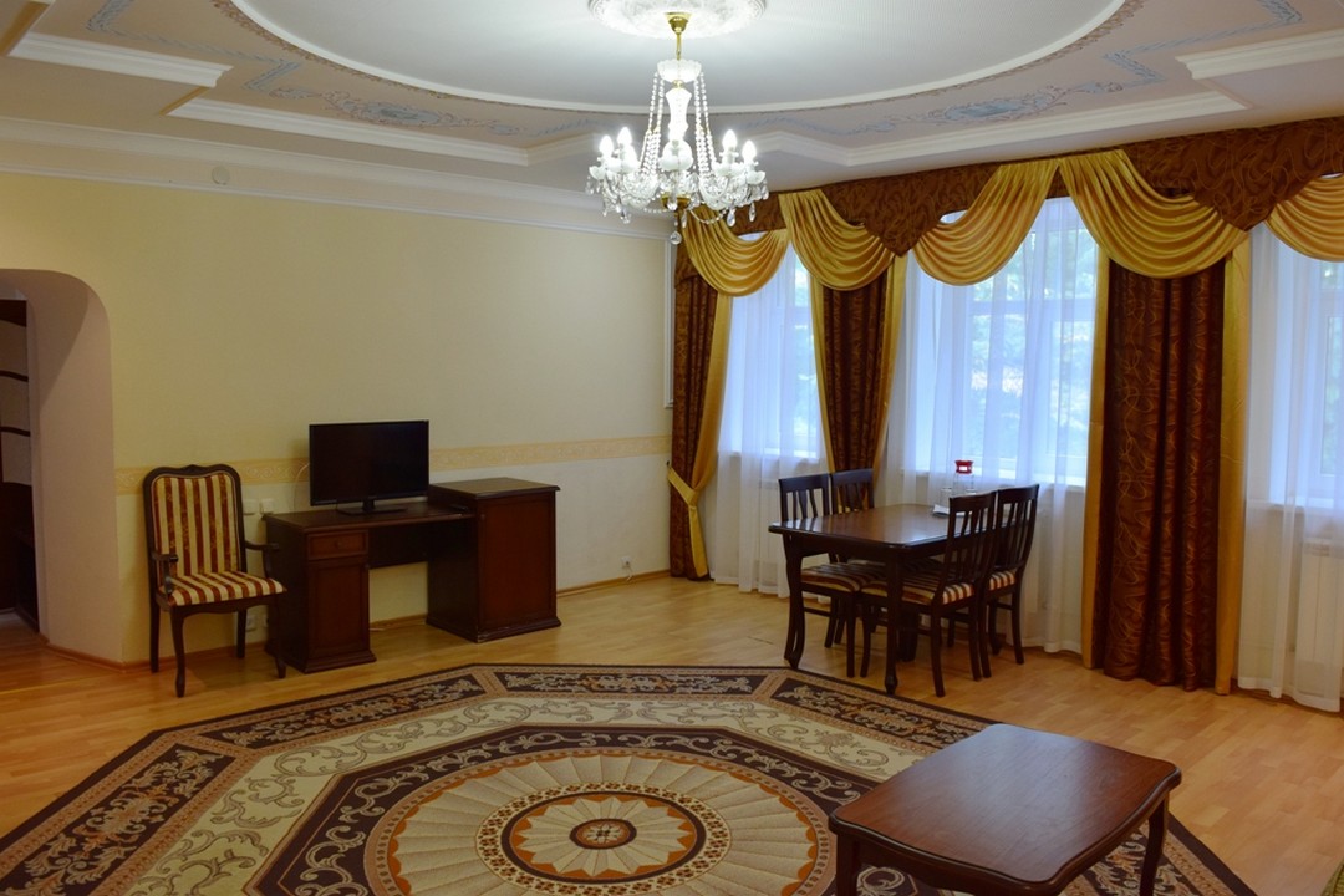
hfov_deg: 67.4
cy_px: 448
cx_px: 672
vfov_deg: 47.9
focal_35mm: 27
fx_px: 1008
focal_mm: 18
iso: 500
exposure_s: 1/15
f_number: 6.3
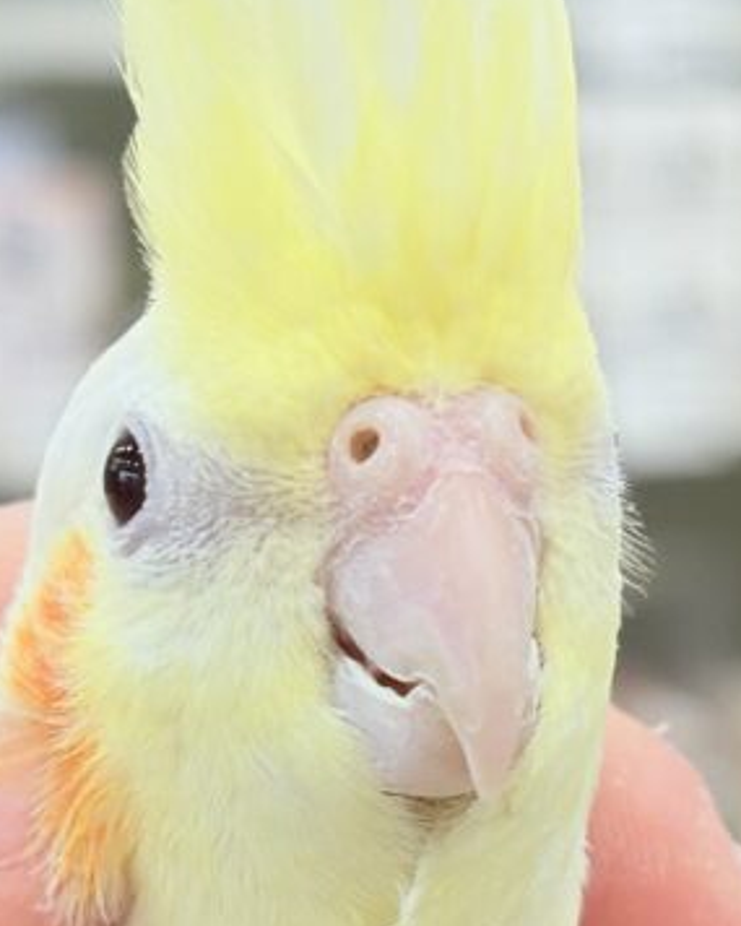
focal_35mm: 171
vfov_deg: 11.3
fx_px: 4686
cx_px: 627
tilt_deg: -8.2
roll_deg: +0.0
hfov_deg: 9.0
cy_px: 567
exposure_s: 1/50
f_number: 1.6
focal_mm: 5.96
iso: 50
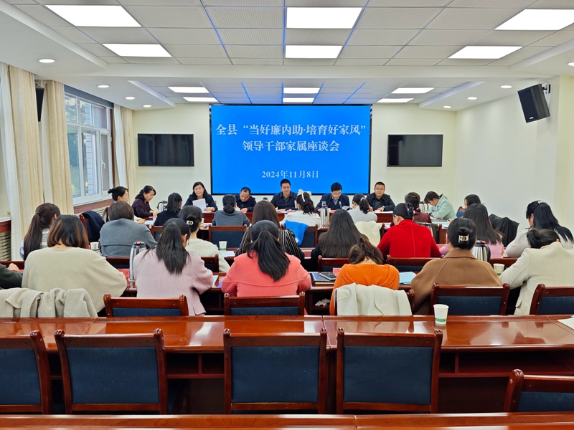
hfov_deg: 61.7
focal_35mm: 29
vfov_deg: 48.2
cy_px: 215
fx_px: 481
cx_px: 287
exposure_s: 1/185
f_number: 1.6
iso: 50
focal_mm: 6.55
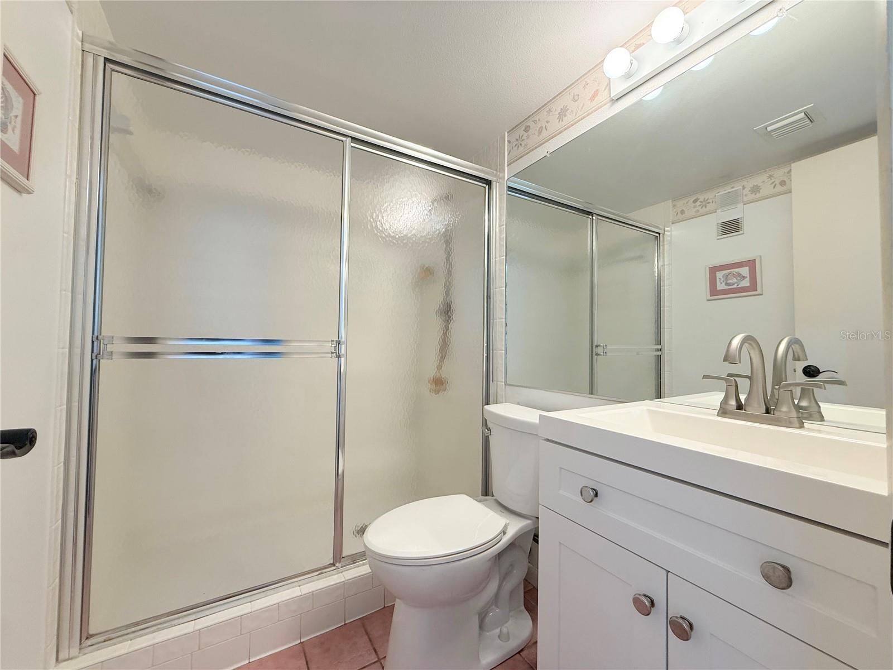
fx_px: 361
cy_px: 335
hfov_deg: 102.1
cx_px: 446
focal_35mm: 14
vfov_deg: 85.7
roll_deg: -0.6
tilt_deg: +1.1
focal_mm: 2.22
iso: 160
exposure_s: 1/120
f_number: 2.2
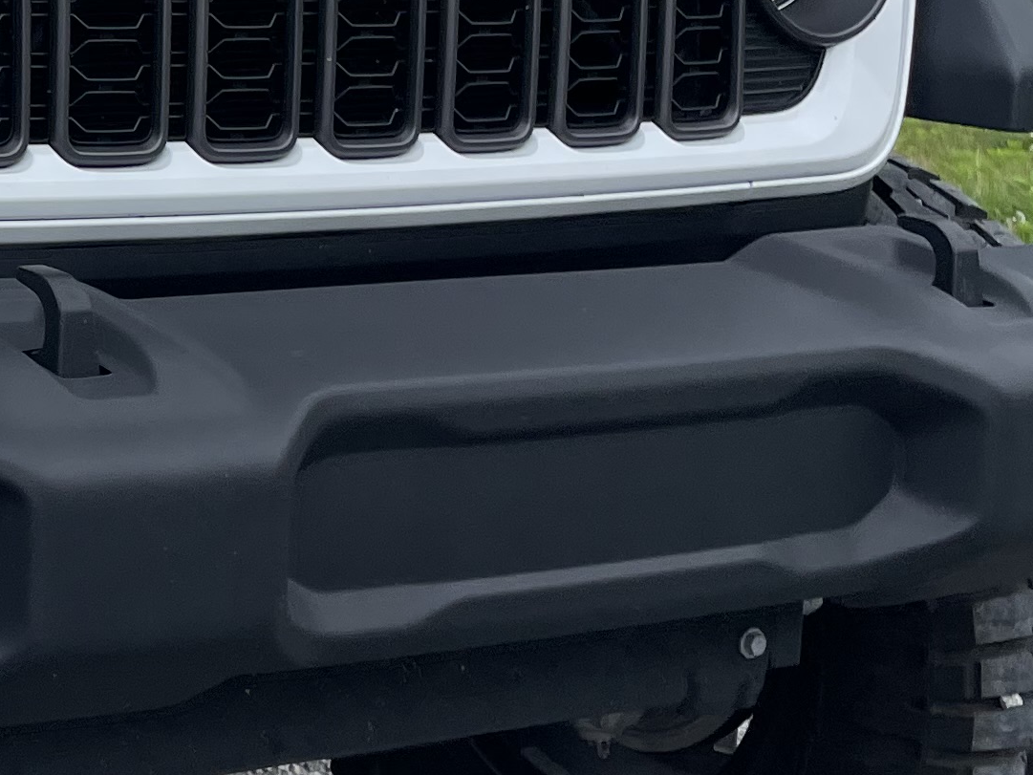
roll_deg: -1.0
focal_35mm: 97
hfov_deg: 18.3
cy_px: 141
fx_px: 2895
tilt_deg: -5.0
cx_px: -446
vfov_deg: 15.1
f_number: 1.6
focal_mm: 4.2
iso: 32
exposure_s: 1/2257
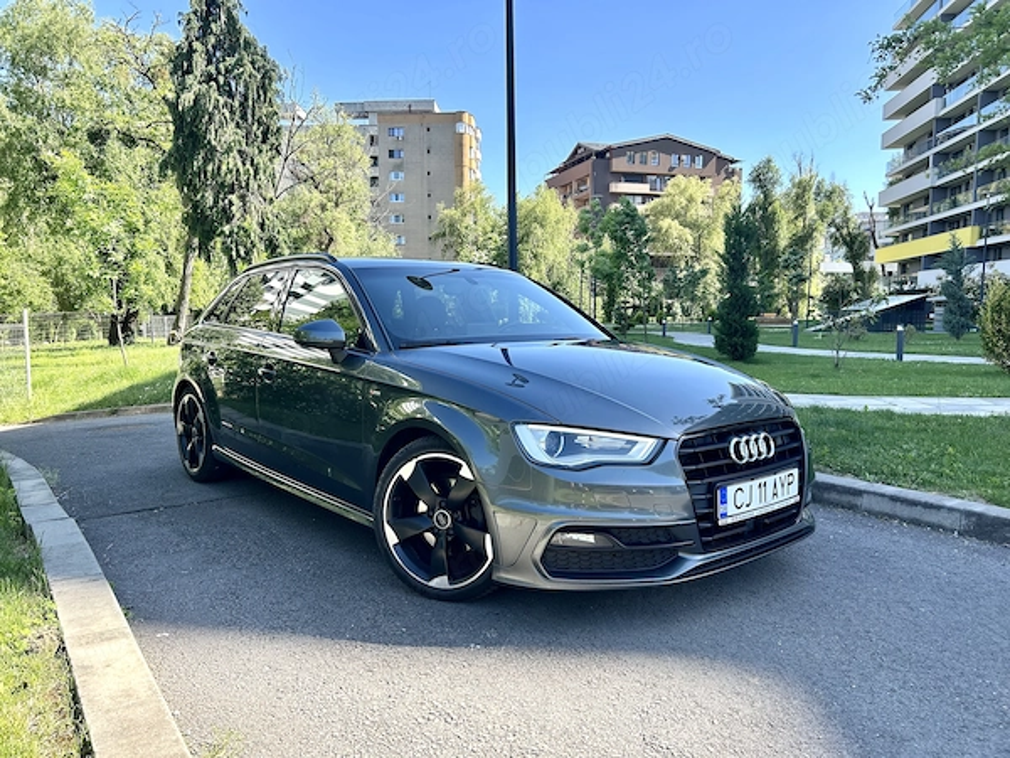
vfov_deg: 53.1
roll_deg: +0.1
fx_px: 759
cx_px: 505
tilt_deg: -5.2
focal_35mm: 26
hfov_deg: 67.3
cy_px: 379
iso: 50
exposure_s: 1/887
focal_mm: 5.7
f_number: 1.5
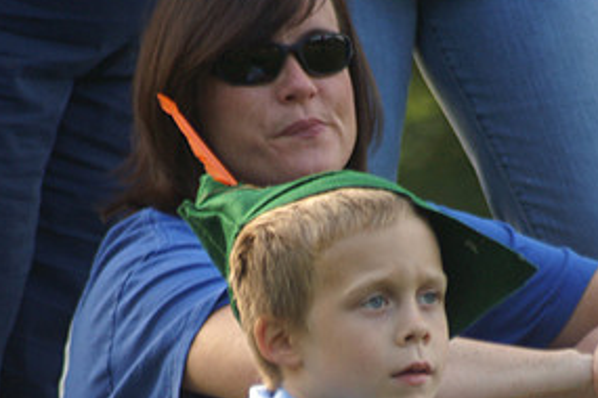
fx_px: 15215
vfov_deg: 1.5
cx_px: 329
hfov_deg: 2.3
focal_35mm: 916
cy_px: 306
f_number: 5.6
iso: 400
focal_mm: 300
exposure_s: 1/200
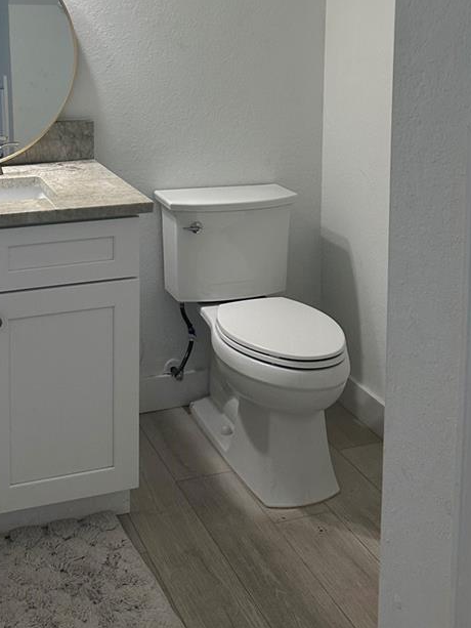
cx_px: 174
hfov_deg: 30.7
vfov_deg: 38.2
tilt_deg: -5.7
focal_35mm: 47
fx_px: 852
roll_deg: -1.5
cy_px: 88
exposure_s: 1/120
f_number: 1.78
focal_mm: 6.86
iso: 160
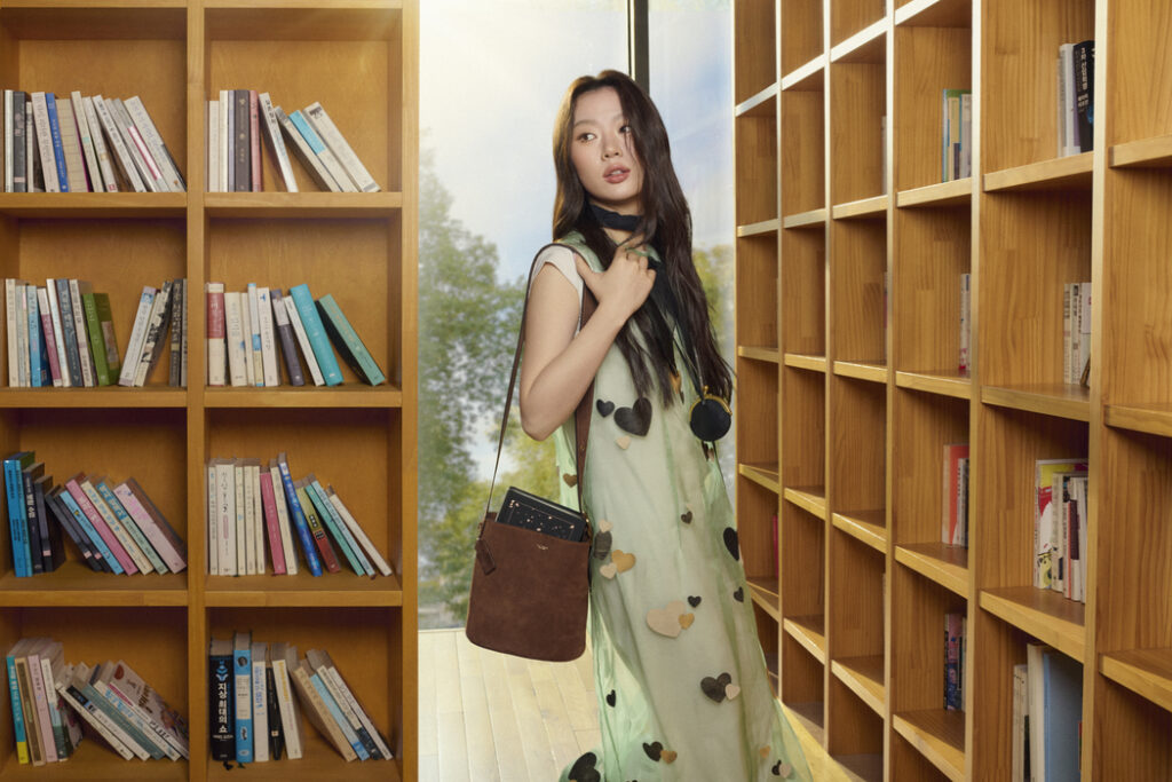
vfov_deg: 37.9
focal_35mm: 35
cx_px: 586
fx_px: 1140
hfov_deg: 54.4
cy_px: 391
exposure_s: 1/200
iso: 400
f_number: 11
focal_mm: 35
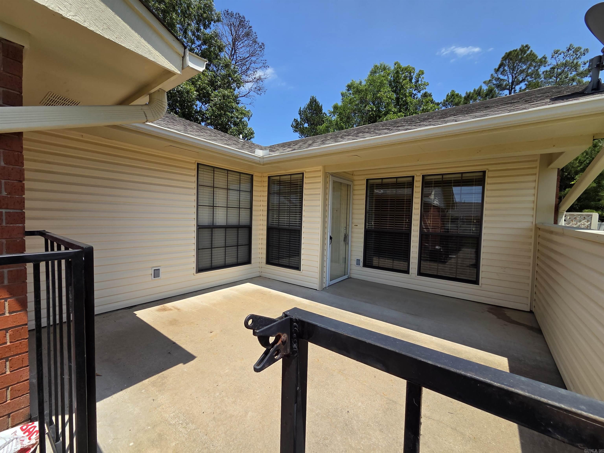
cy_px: 226
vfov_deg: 89.9
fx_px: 227
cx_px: 302
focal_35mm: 13
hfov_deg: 106.2
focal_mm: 2.2
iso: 50
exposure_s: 1/2000
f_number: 2.2
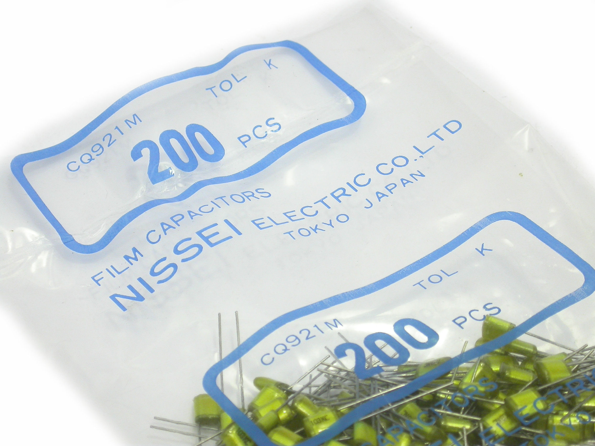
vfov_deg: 9.6
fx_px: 2647
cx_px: 298
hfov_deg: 12.8
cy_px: 223
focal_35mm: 154
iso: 100
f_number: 5.1
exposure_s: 1/31.5
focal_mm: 32
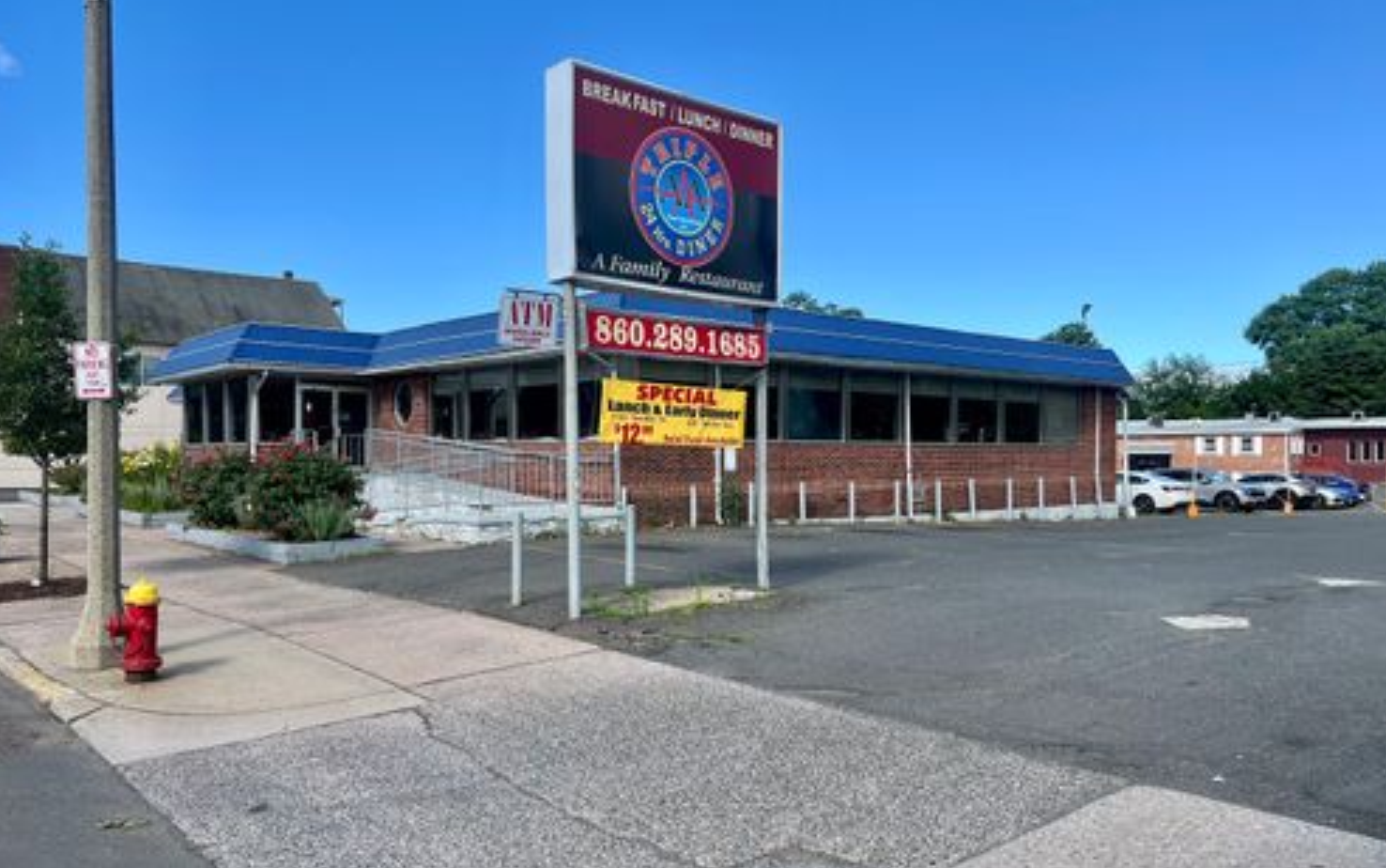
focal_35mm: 28
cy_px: 461
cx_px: 693
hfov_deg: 66.4
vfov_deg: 44.6
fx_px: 1058
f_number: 1.5
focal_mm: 5.7
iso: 50
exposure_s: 1/3257
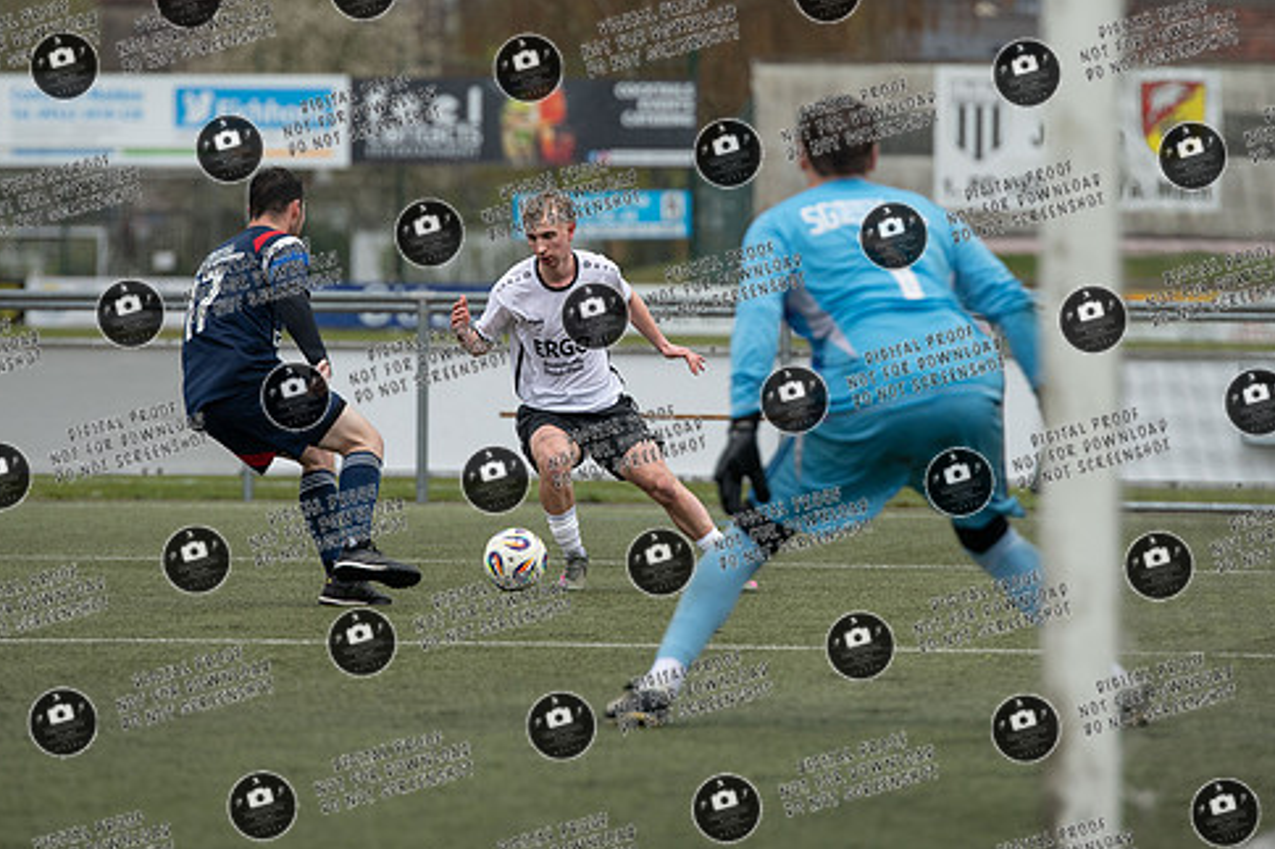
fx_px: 10479
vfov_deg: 4.6
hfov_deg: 7.0
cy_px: 295
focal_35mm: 296
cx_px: 657
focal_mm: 200
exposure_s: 1/1600
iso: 400
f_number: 3.5
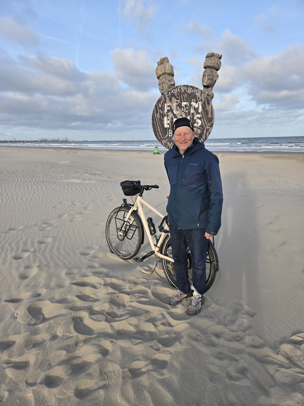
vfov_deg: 73.9
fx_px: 269
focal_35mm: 23
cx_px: 152
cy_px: 203
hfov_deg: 58.9
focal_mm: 5.4
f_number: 1.8
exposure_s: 1/1690
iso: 80
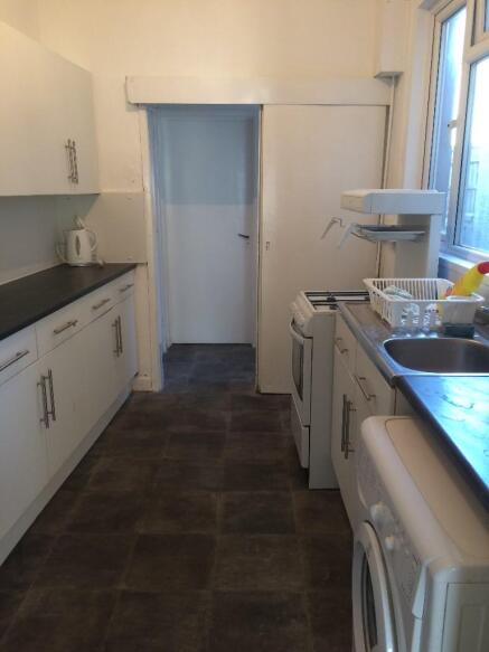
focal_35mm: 29
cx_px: 244
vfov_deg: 61.7
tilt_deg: -14.1
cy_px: 326
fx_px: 546
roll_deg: +1.3
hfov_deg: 48.2
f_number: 2.2
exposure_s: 1/33
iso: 125
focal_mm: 4.15
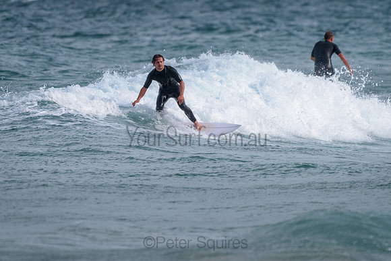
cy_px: 101
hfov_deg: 3.4
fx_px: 6656
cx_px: 184
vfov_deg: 2.2
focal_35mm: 613
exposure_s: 1/2000
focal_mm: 500
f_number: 5.6
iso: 200
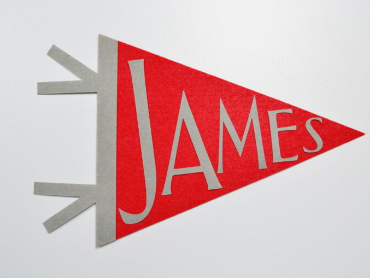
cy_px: 140
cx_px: 193
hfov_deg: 51.3
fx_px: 385
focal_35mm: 36
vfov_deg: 39.7
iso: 400
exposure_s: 1/50
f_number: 5.6
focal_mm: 22
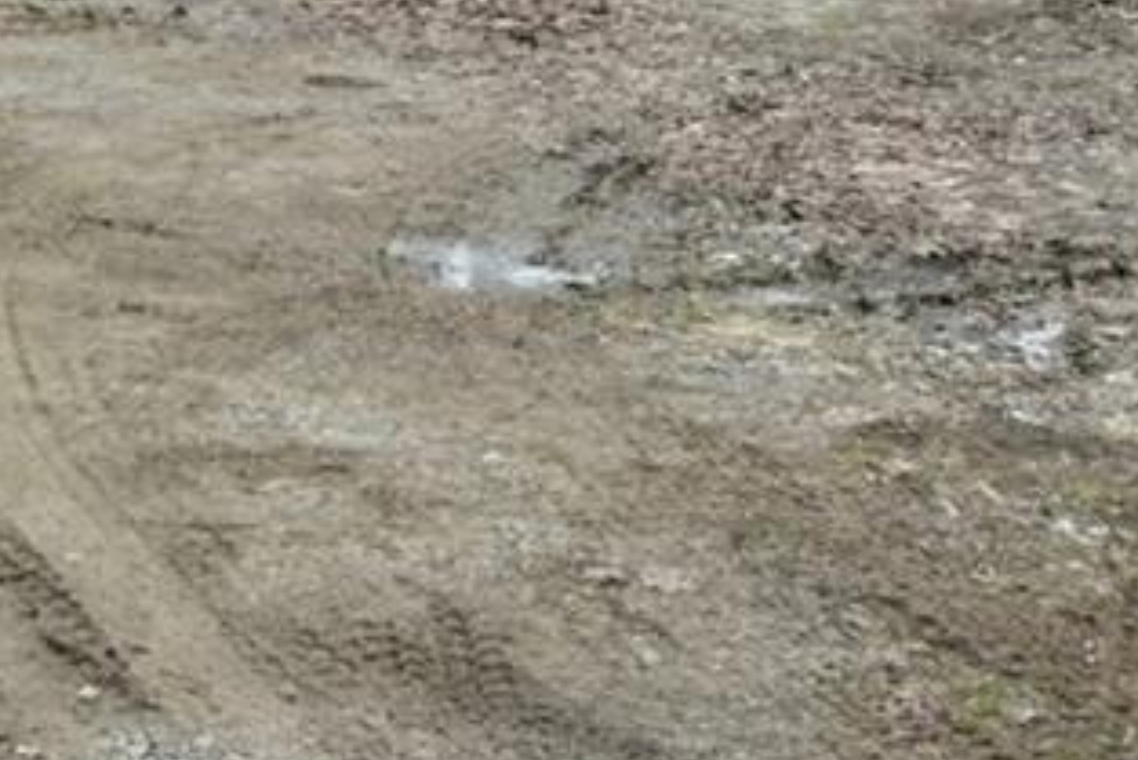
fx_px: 3099
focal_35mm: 98
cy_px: -451
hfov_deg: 18.8
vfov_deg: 13.1
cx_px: -476
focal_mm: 20
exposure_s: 1/80
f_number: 4.5
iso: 100
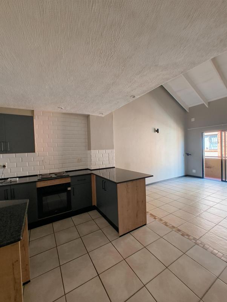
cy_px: 151
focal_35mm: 14
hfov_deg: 85.8
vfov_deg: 102.0
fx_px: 122
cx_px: 114
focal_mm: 2.15
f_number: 2.2
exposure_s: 1/50
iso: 800
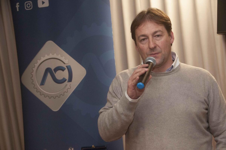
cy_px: 75
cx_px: 113
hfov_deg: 27.0
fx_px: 470
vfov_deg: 18.1
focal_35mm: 75
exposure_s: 1/40
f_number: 4.8
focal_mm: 50
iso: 1000
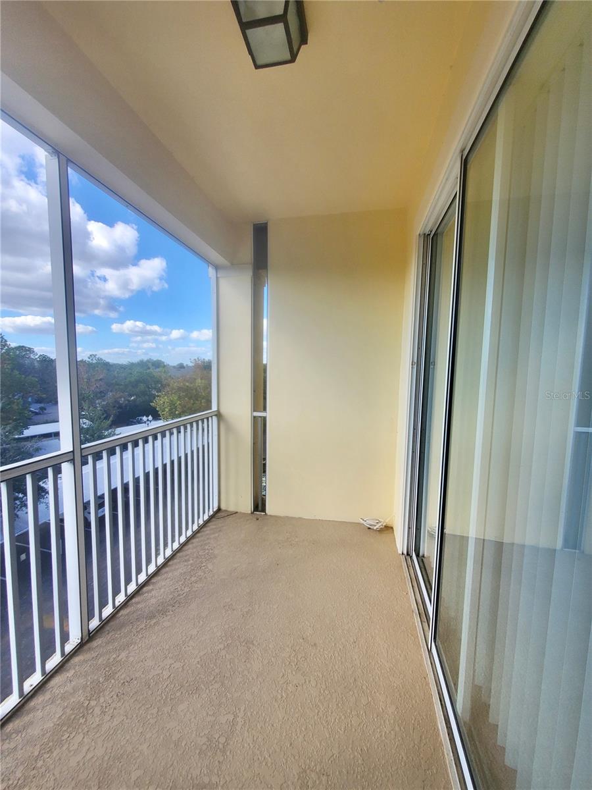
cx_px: 296
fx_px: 296
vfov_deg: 106.2
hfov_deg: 89.9
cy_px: 395
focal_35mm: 13
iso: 50
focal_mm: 1.8
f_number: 2.2
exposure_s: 1/253
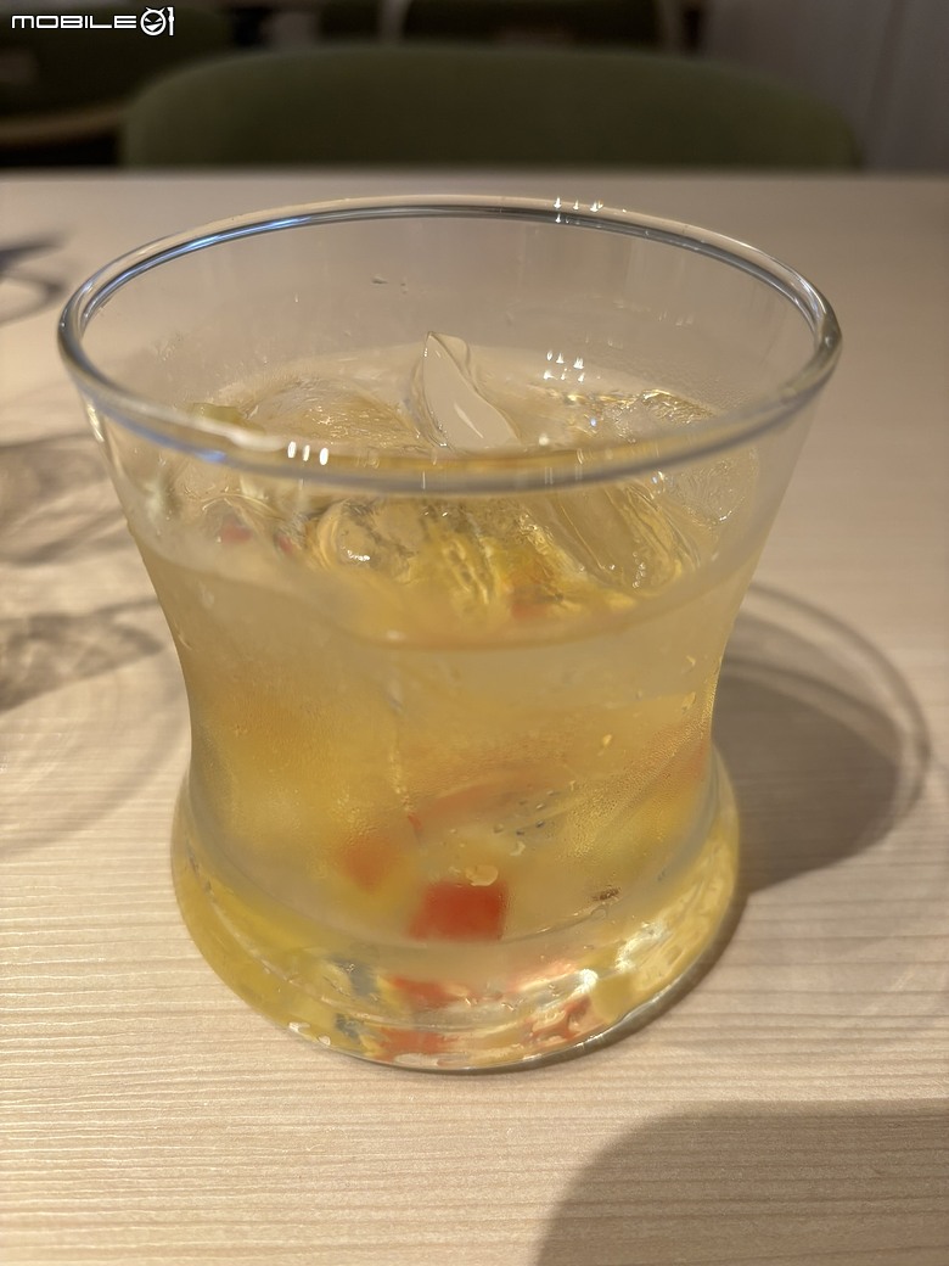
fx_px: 950
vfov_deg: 67.3
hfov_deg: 53.1
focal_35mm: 26
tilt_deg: -37.5
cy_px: 633
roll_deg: -3.0
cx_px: 474
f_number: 1.6
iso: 100
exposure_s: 1/60
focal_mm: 5.96
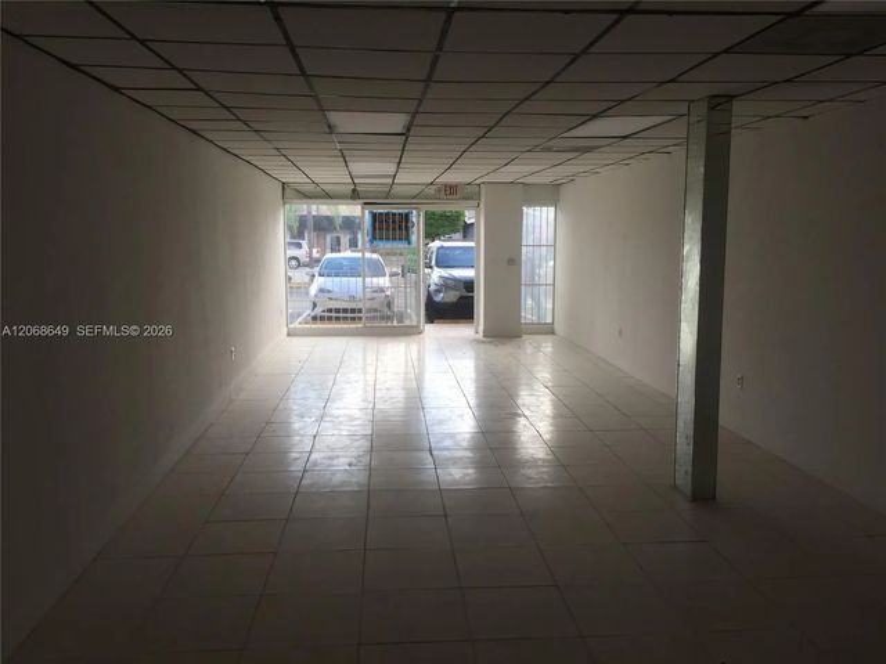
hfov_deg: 61.7
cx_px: 443
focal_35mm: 29
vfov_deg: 48.2
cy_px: 332
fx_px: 742
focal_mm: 4.15
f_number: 2.2
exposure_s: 1/253
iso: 32
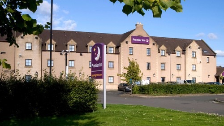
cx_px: 111
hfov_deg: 45.5
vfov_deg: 26.5
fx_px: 267
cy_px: 76
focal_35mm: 45
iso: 200
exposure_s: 1/125
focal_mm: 28
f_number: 14
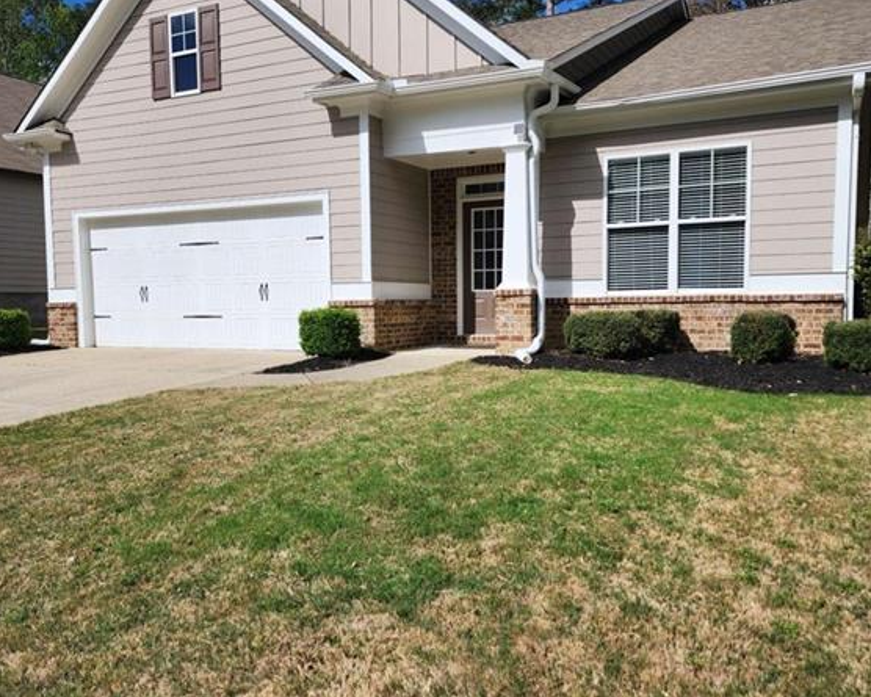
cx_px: 446
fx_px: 799
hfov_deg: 57.2
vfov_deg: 47.1
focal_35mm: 31
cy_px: 348
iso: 12
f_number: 1.8
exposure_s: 1/1889
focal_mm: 6.4
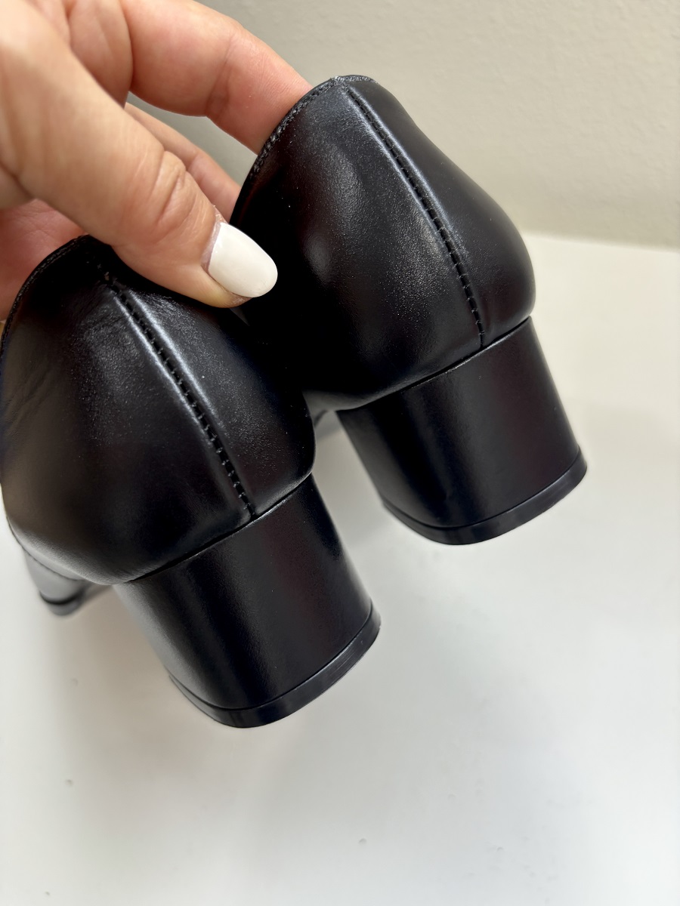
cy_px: 453
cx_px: 340
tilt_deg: -56.3
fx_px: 681
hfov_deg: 53.1
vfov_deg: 67.3
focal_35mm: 26
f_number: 1.6
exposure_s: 1/60
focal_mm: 5.96
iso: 64
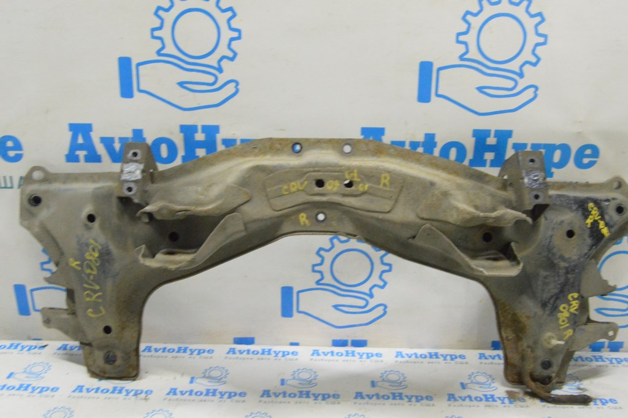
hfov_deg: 53.2
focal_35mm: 36
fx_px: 627
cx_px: 314
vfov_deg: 36.8
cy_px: 209
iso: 6400
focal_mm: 24
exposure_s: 1/15
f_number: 20
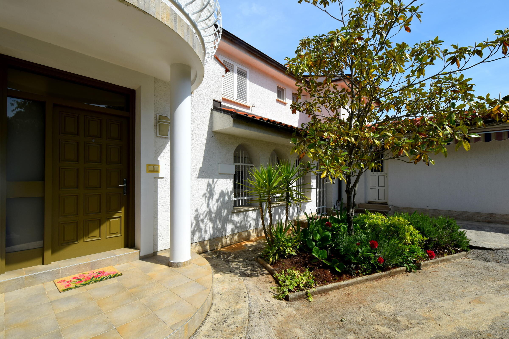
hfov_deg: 100.4
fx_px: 212
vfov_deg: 77.3
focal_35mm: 15
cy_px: 170
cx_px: 254
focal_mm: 10
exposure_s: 1/400
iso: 200
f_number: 10
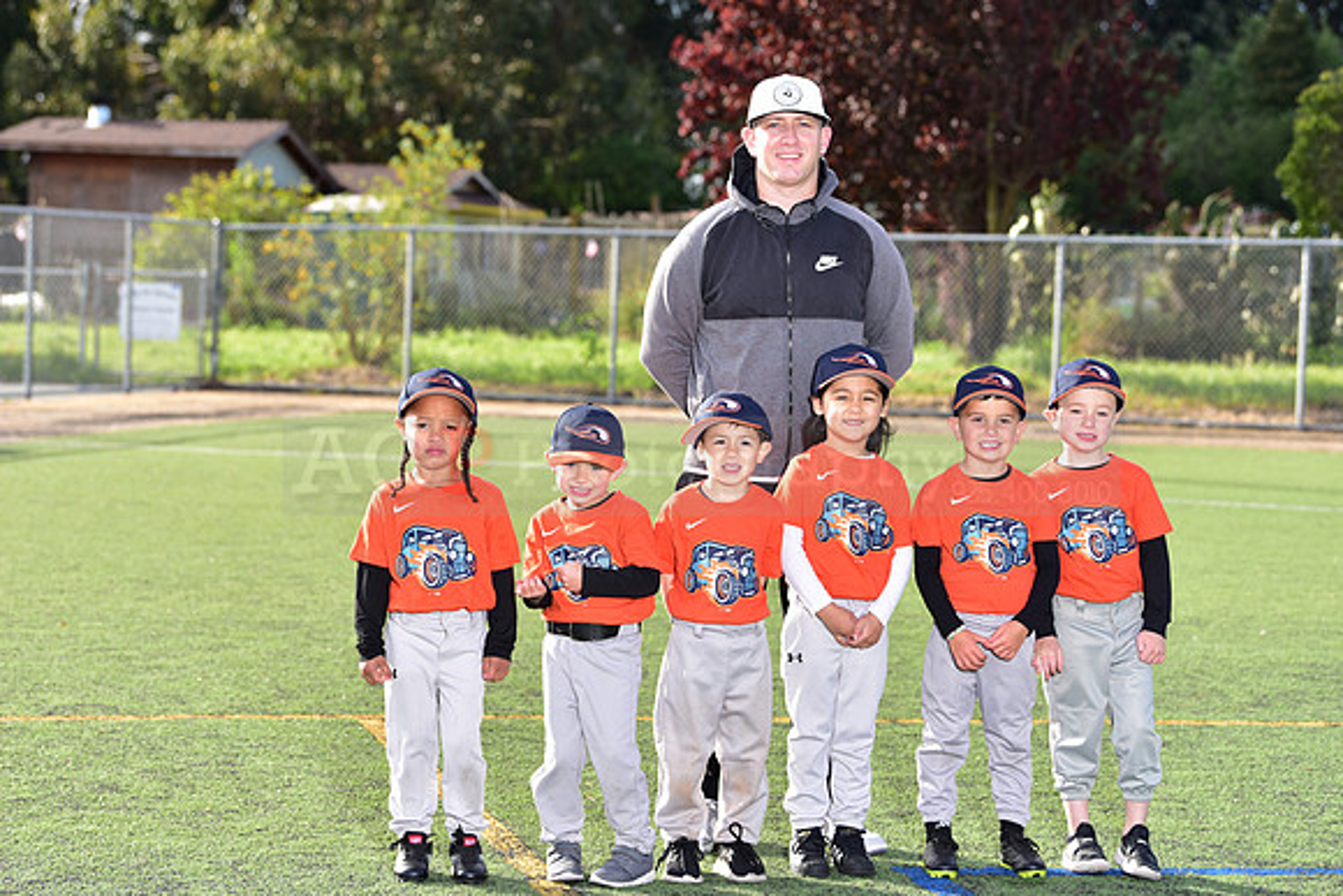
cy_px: 448
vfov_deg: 14.4
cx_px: 672
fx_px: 3545
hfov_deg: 21.5
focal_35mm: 95
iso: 80
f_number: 4.5
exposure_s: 1/200
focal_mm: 95
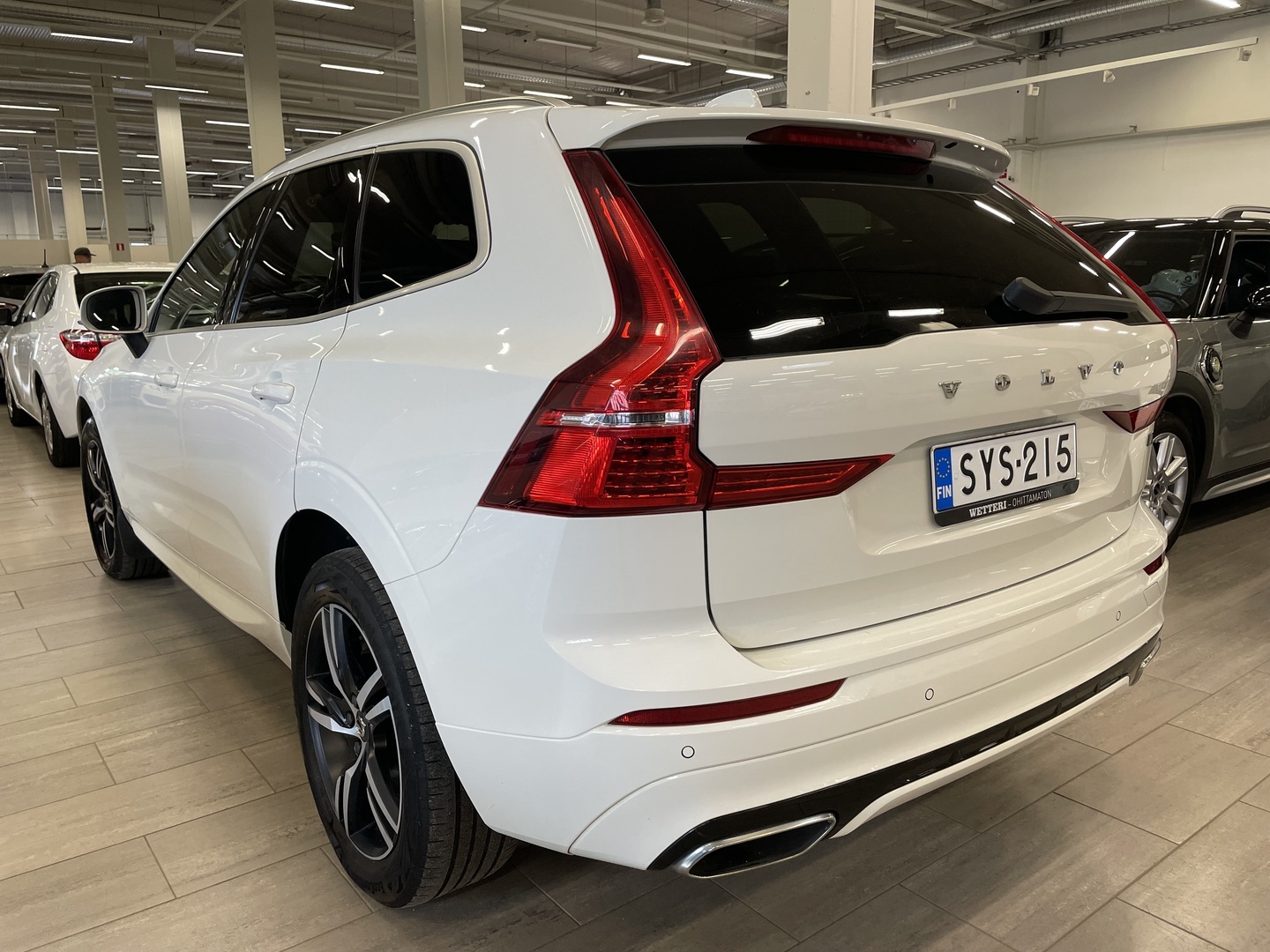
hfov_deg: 67.3
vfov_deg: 53.1
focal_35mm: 26
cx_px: 635
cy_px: 476
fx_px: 954
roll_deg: +0.7
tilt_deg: -11.0
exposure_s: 1/100
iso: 100
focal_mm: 4.2
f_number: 1.6
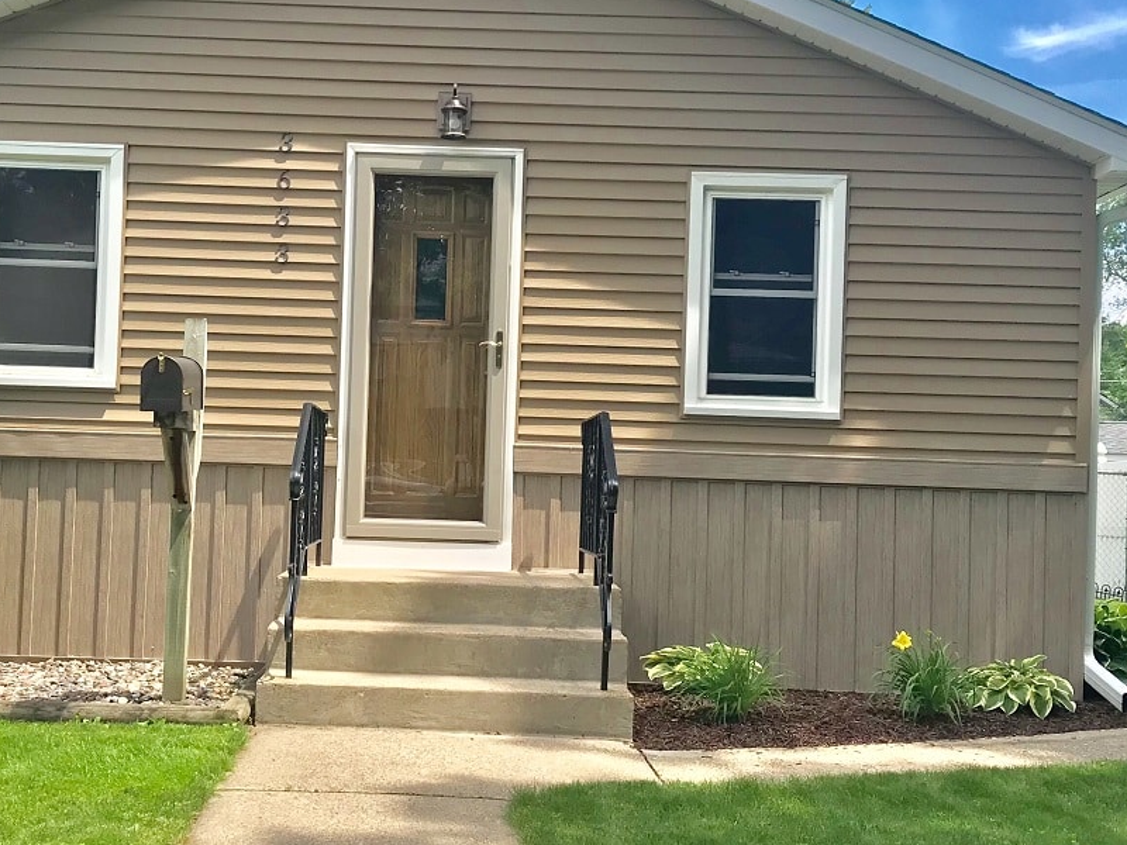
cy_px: 415
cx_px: 461
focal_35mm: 49
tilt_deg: +4.6
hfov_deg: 38.8
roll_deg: -1.4
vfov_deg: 29.7
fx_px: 1595
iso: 20
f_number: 1.8
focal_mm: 3.99
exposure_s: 1/1126
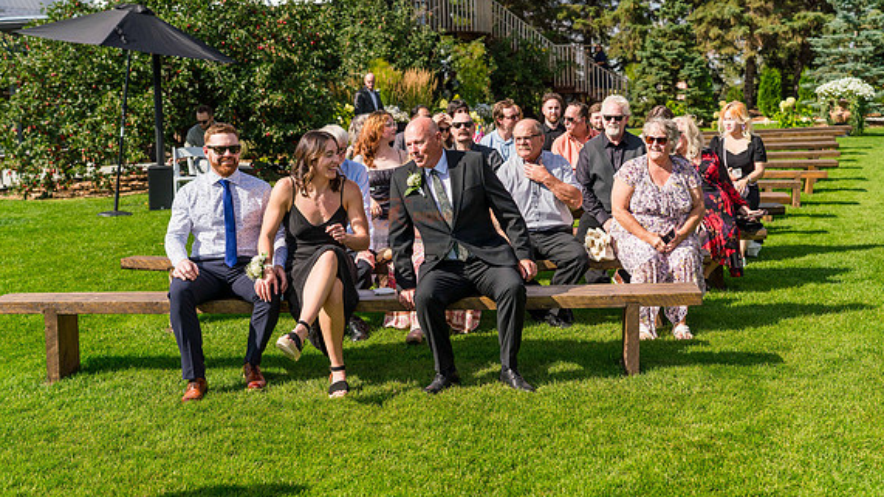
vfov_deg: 23.9
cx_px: 440
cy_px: 219
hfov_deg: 41.3
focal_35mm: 50
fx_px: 1172
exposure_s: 1/3200
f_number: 4
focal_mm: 47
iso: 400
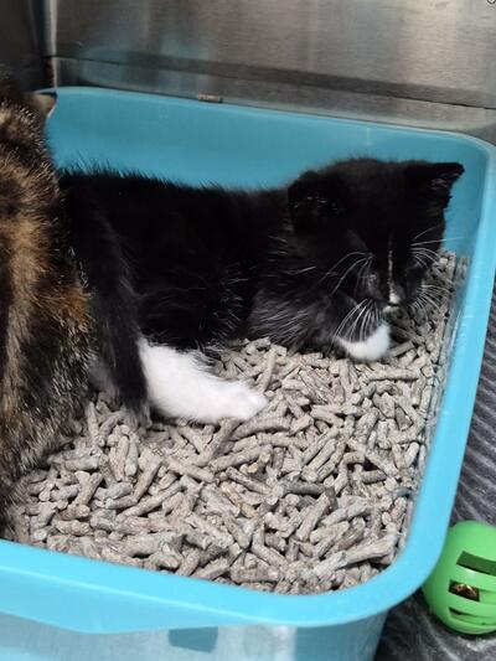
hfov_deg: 58.9
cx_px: 248
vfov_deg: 73.9
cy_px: 330
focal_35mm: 23
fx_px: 439
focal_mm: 5.4
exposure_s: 1/100
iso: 500
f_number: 1.8
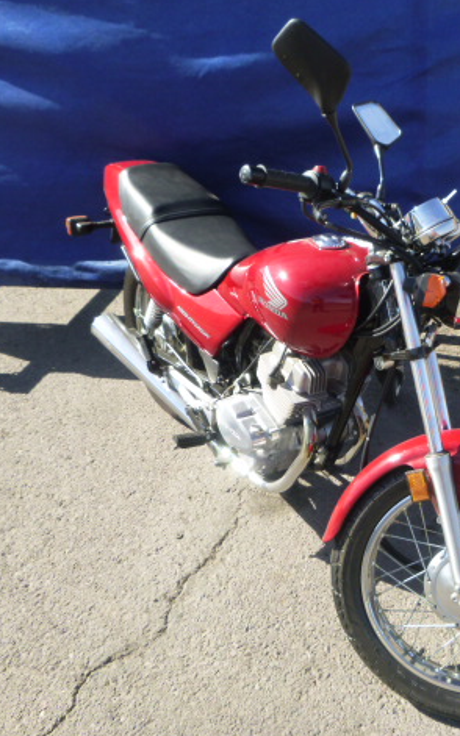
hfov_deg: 34.7
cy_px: 366
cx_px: 332
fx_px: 723
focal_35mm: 36
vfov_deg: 54.0
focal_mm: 4.5
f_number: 3.9
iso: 160
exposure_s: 1/200
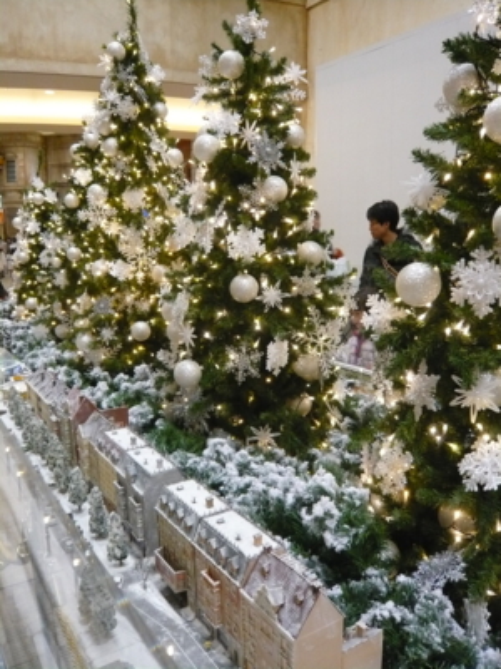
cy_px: 334
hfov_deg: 49.7
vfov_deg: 63.4
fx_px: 540
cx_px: 250
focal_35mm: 28
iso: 320
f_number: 2.8
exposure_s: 1/30
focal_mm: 4.6
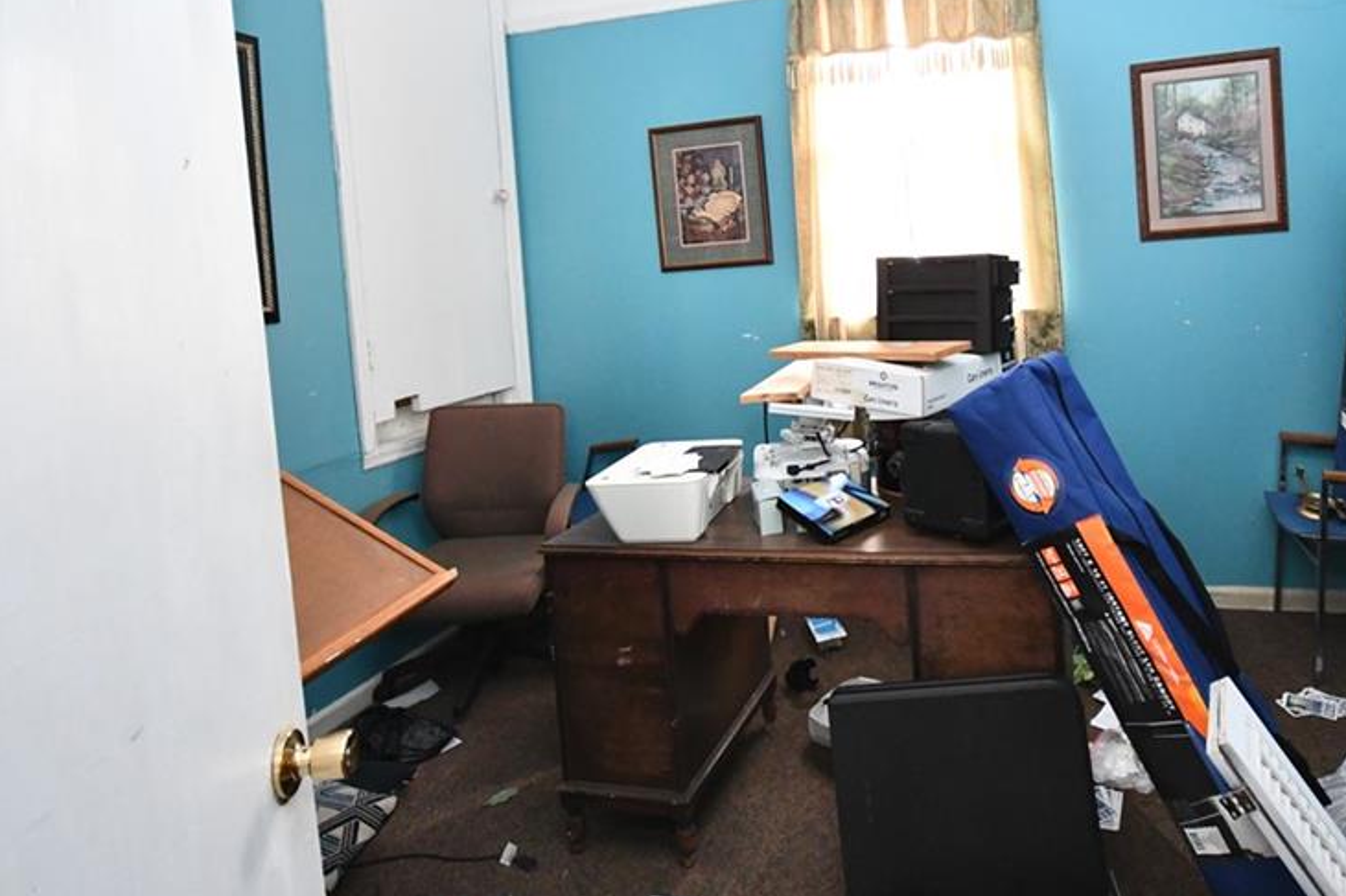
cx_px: 880
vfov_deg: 57.9
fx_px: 785
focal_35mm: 21
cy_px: 287
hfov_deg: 79.0
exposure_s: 1/60
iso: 5600
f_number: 4
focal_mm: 10
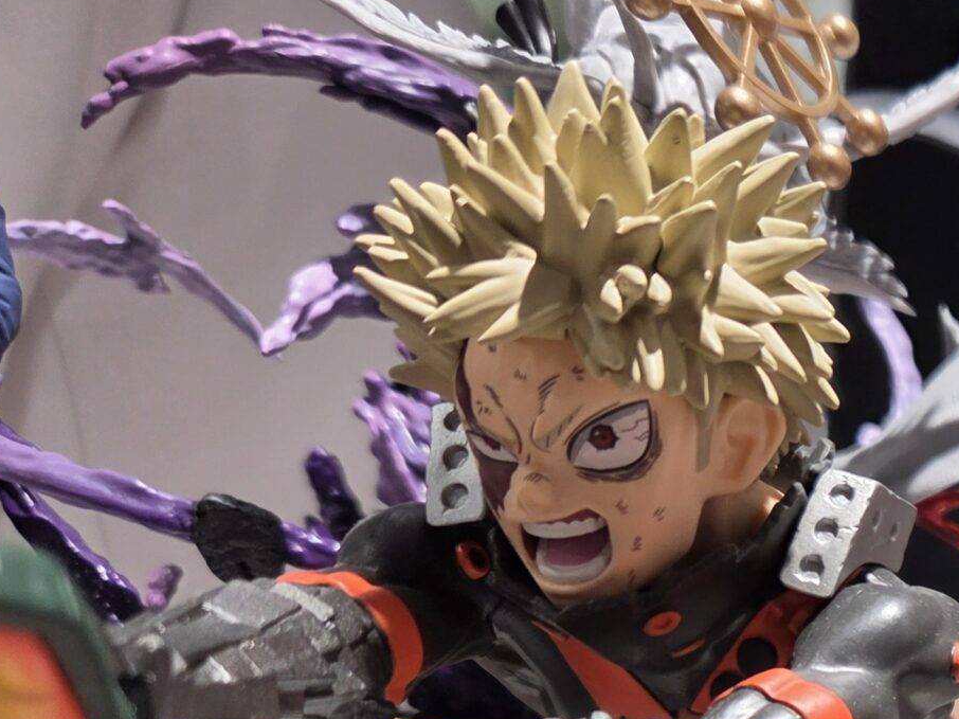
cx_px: 1289
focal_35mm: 65
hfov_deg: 25.2
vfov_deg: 21.2
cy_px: 830
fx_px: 1800
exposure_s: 1/100
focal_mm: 5.4
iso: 40
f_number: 1.8
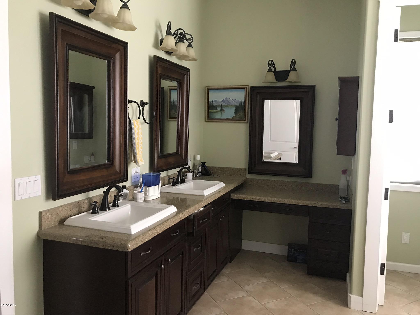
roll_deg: -1.0
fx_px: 340
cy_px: 158
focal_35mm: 28
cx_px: 210
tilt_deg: -5.0
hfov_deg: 63.4
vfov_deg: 49.7
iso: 64
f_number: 1.8
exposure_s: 1/15
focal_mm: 3.99
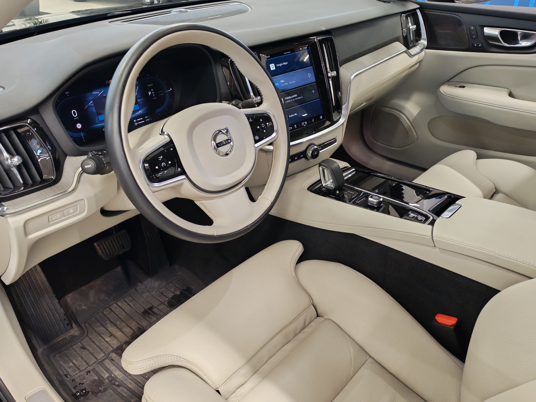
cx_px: 268
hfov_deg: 60.0
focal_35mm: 30
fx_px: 465
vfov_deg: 46.8
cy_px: 201
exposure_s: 1/100
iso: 2000
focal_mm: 6.12
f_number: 1.9
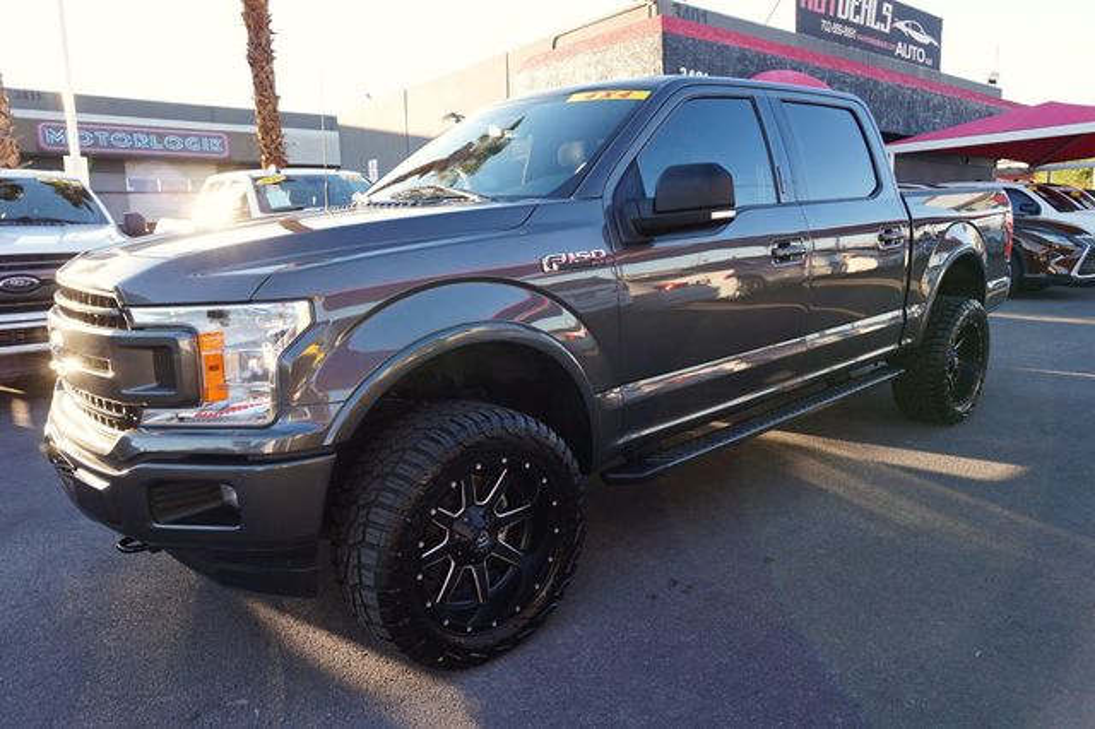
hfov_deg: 73.8
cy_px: 364
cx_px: 548
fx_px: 730
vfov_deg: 53.1
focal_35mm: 24
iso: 100
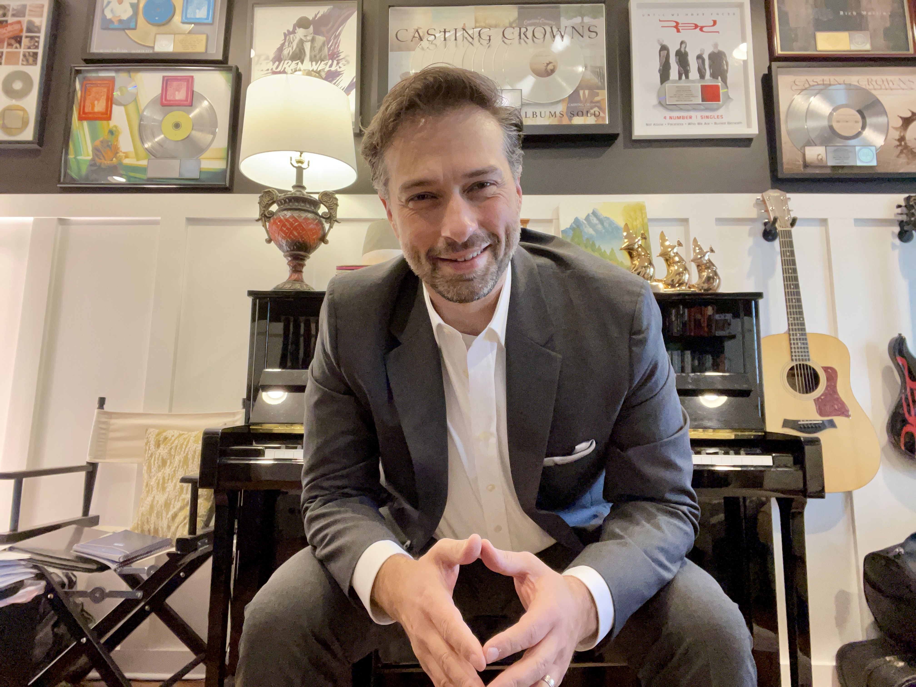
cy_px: 344
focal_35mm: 23
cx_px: 458
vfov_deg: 58.9
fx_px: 609
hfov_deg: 73.9
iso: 320
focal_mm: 2.71
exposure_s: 1/30
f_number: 2.2
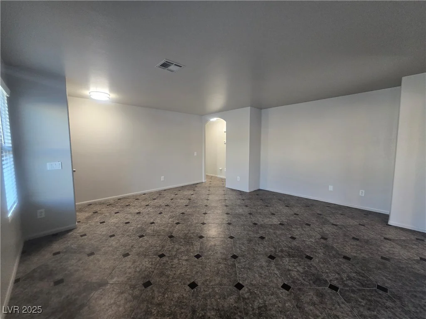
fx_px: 160
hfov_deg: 106.2
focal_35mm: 13
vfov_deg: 89.9
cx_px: 213
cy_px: 160
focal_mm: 2.2
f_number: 2.2
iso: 200
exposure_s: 1/60
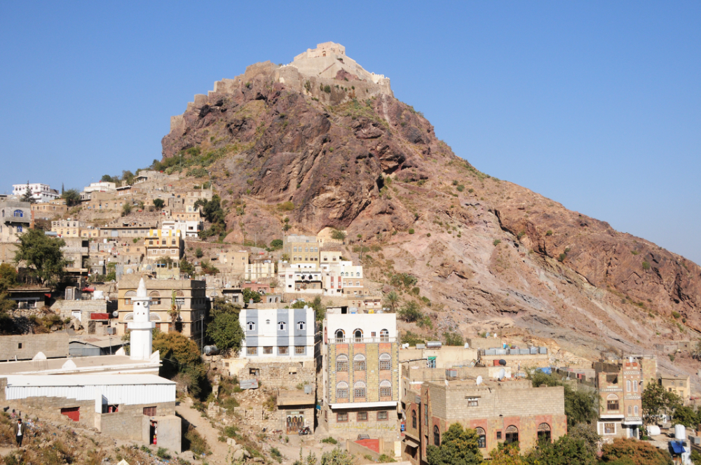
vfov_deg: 34.1
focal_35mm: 39
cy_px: 232
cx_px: 350
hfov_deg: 49.6
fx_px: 758
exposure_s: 1/2500
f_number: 7.1
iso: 500
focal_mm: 26
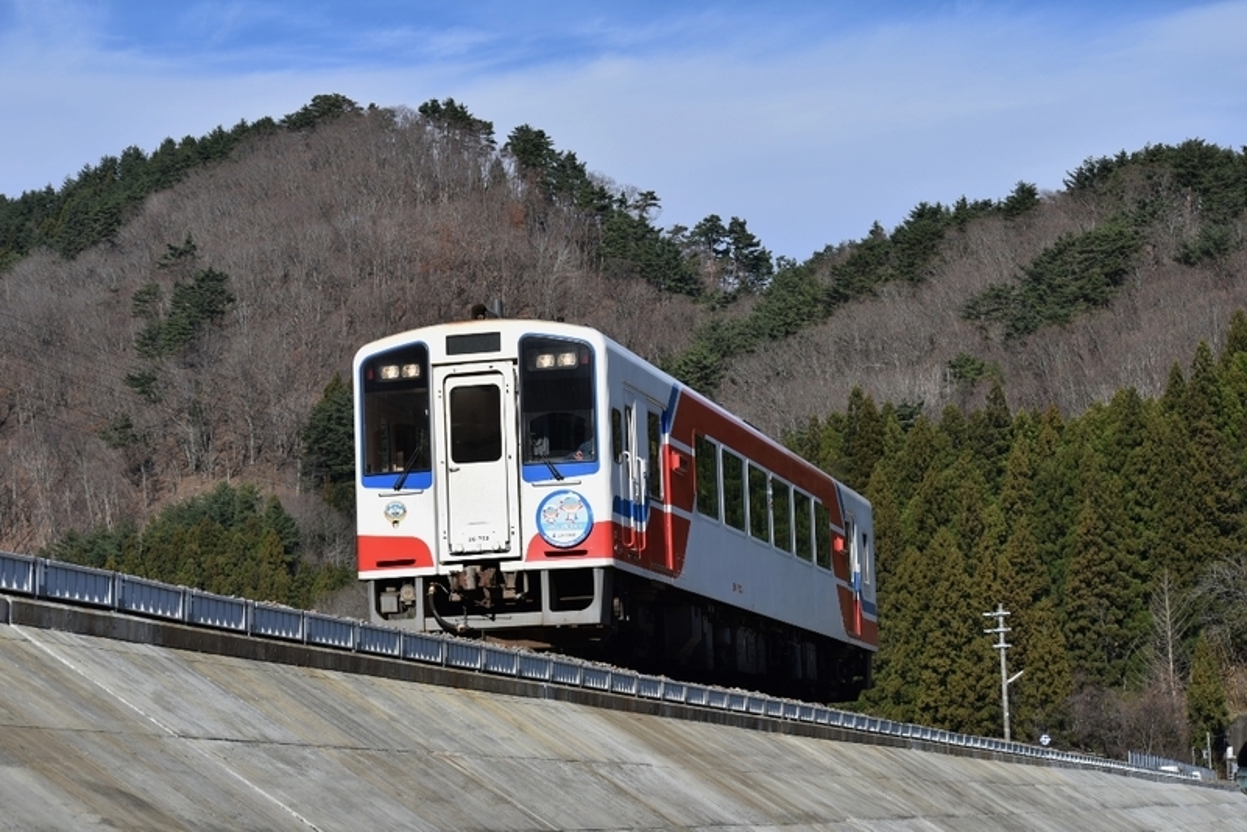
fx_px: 2859
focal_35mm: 82
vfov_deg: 16.6
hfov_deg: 24.6
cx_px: 624
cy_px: 416
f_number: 6.3
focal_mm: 55
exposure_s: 1/500
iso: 100
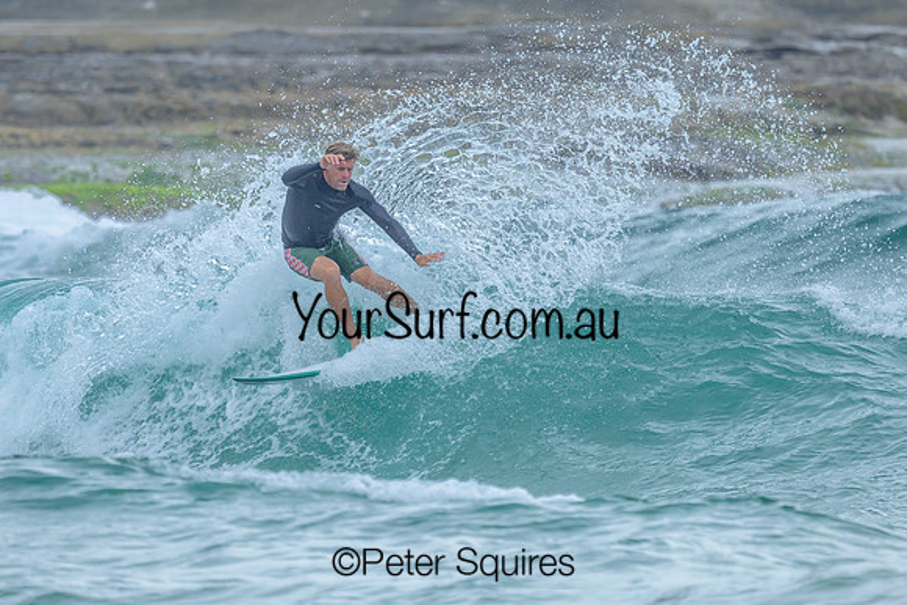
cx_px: 421
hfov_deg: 1.9
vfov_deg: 1.3
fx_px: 27709
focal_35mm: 1100
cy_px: 309
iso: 640
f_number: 6.3
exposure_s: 1/2500
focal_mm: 800
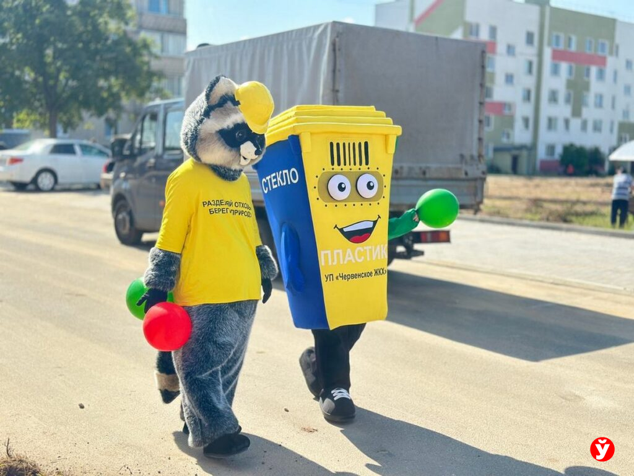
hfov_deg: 39.7
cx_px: 317
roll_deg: -1.6
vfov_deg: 30.3
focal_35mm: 48
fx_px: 879
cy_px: 238
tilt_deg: -6.5
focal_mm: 6.86
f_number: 1.78
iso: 100
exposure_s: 1/2114
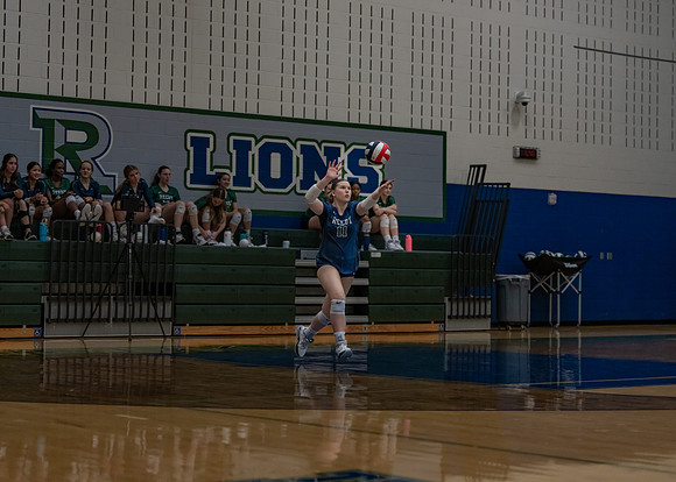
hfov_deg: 27.0
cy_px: 241
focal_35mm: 73
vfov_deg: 19.4
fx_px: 1408
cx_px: 338
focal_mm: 70
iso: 2500
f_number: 2.8
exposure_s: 1/1000
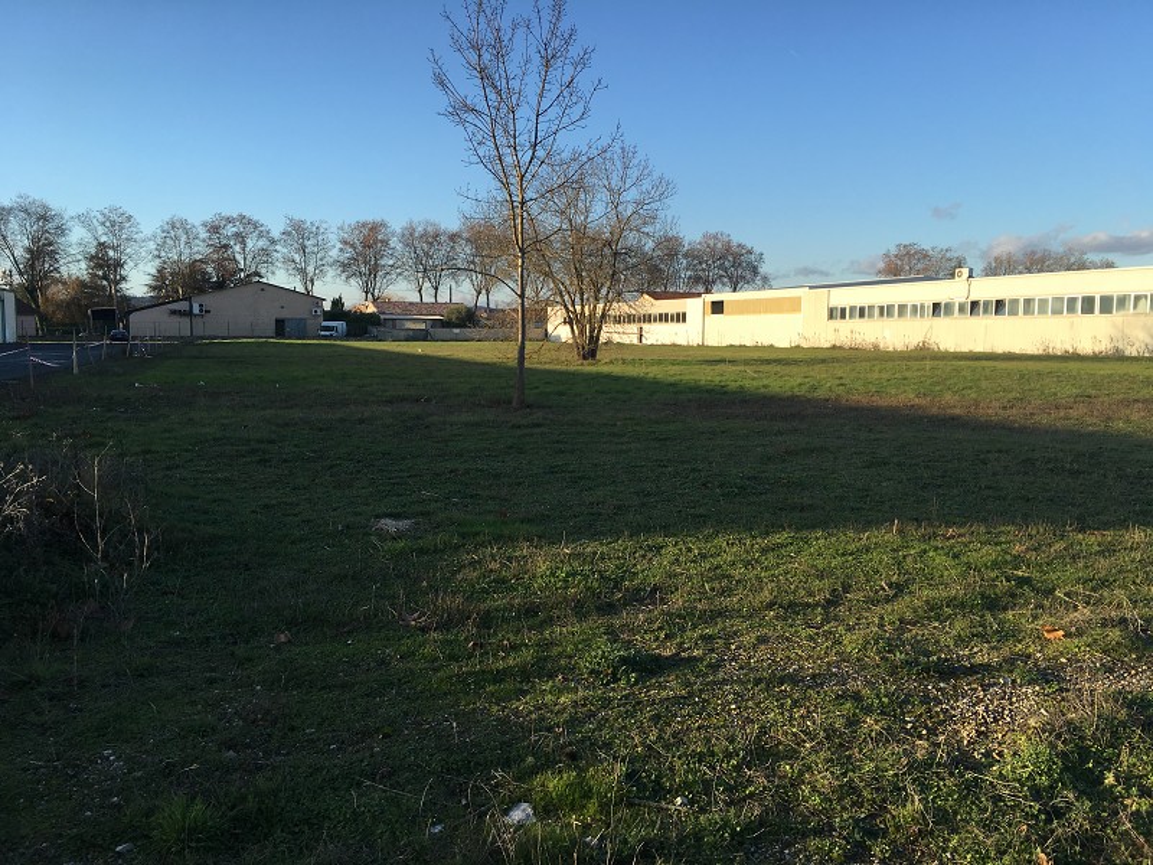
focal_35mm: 29
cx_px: 576
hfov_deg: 61.7
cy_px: 432
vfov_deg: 48.2
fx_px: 966
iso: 25
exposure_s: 1/916
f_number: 2.2
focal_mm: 4.15
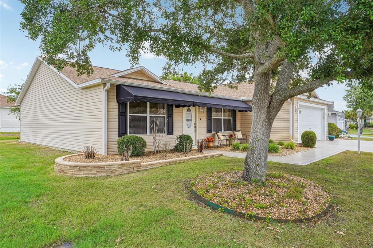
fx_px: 228
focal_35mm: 22
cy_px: 124
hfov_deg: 78.6
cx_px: 186
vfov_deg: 57.2
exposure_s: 1/30
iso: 250
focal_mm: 22
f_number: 20
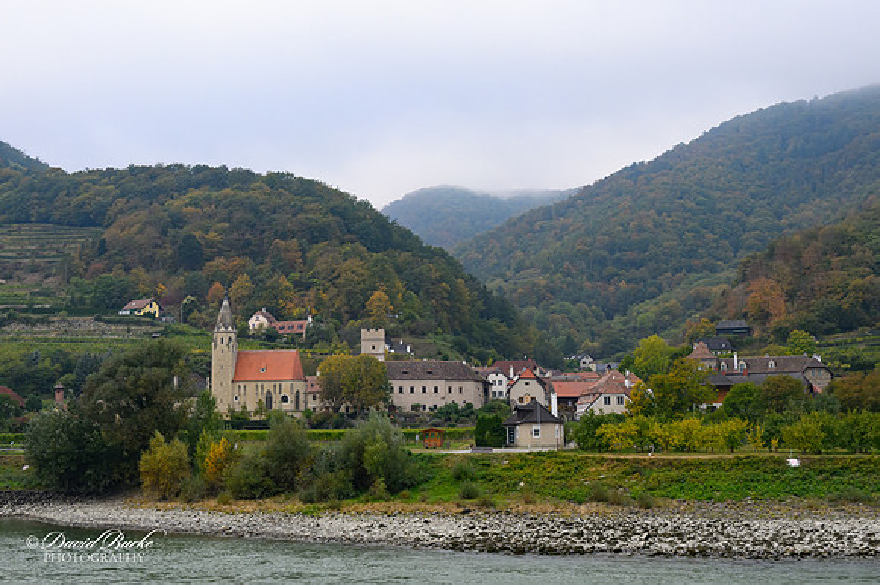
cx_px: 440
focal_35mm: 44
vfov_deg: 30.5
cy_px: 292
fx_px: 1075
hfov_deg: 44.5
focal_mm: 29.5
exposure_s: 1/400
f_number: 8
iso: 1100
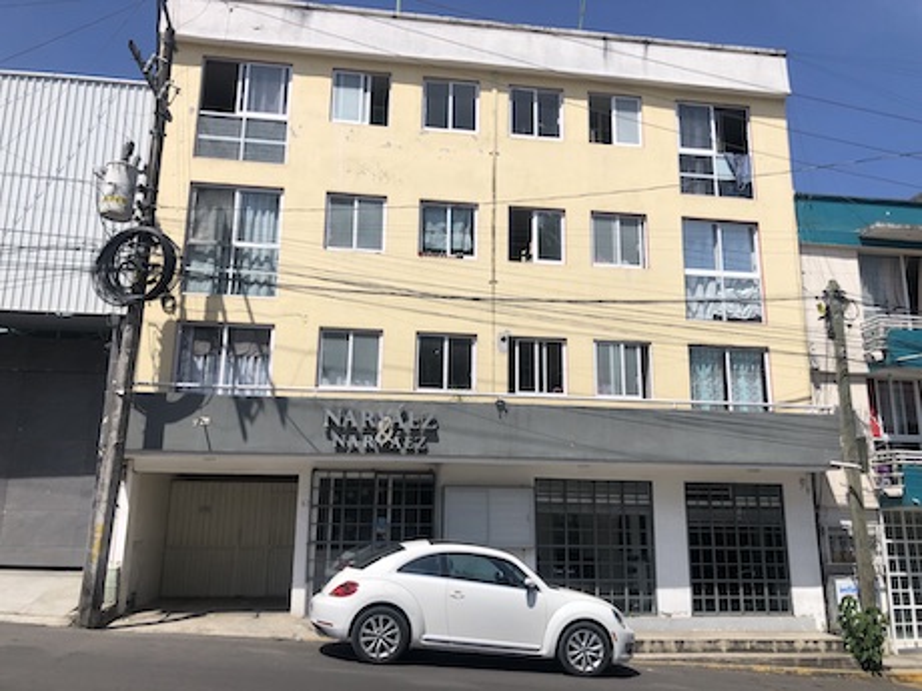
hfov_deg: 63.4
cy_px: 346
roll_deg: -0.9
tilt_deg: +14.8
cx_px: 461
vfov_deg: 49.7
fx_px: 746
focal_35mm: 28
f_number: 1.8
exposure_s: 1/3472
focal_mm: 4
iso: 25
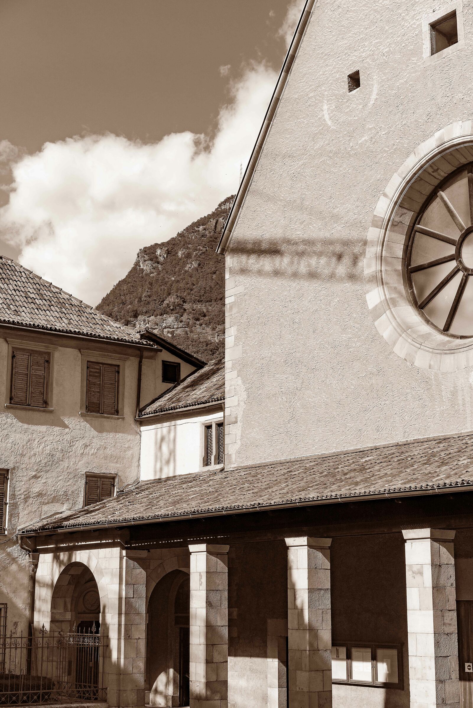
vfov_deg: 36.2
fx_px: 1083
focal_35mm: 55
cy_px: 354
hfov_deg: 24.6
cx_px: 236
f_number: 9
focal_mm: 55
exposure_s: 1/1000
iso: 400
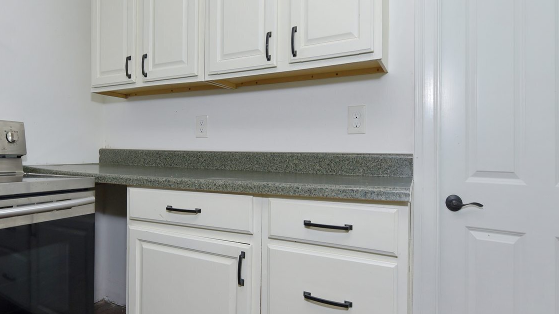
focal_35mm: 21
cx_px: 174
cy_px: 216
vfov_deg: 52.3
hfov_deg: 80.2
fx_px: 311
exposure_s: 1/125
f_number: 8
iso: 400
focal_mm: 14
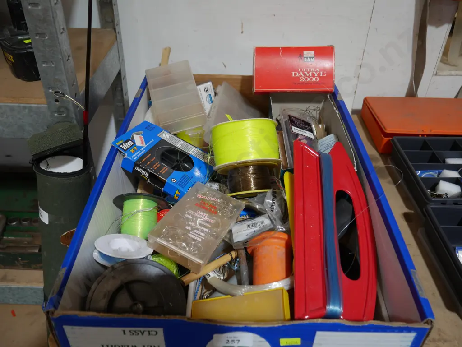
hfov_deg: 59.9
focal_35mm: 30
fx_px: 401
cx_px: 231
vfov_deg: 46.8
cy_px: 174
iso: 320
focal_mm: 15
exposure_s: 1/60
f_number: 3.6
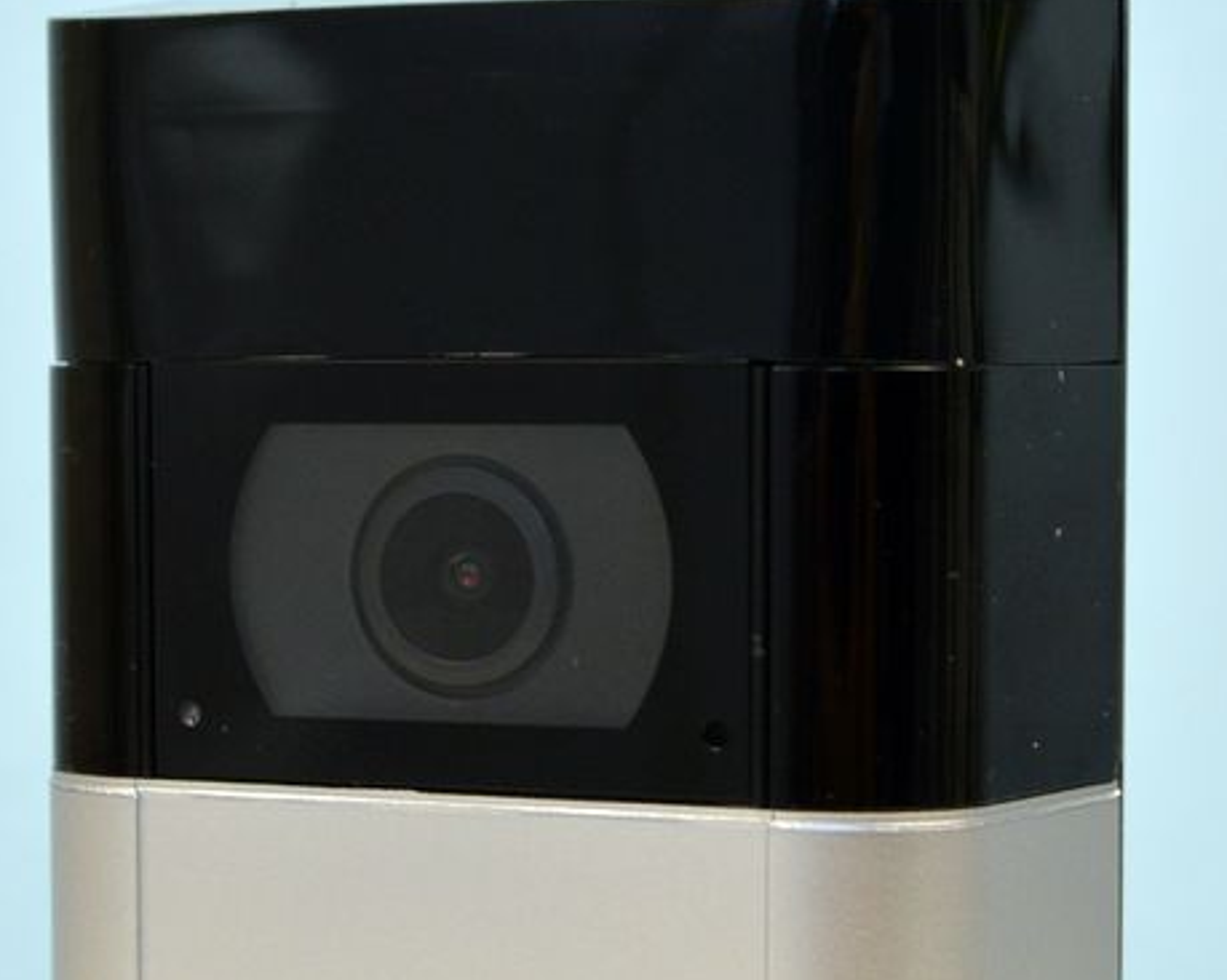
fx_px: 3812
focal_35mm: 105
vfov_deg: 14.7
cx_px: 757
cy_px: 574
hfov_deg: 18.3
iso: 800
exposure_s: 1/25
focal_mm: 38
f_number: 10
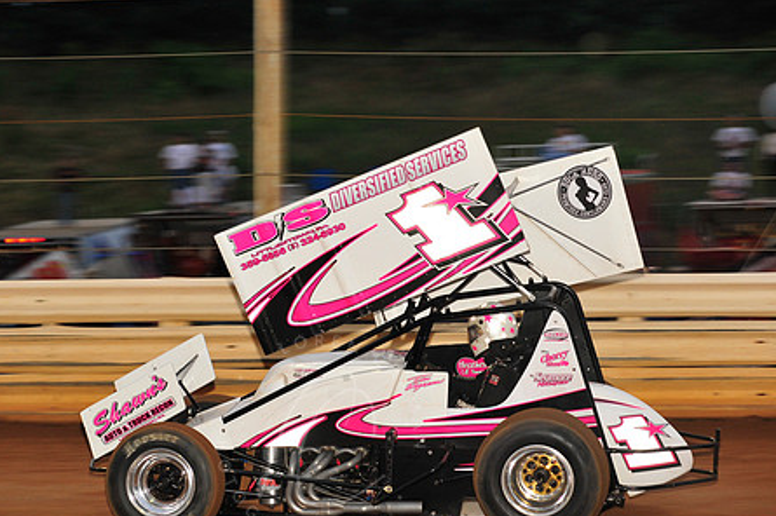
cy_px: 279
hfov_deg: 10.9
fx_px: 4071
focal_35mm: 189
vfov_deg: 7.3
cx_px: 319
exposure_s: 1/320
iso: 1000
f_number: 6.3
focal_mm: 145
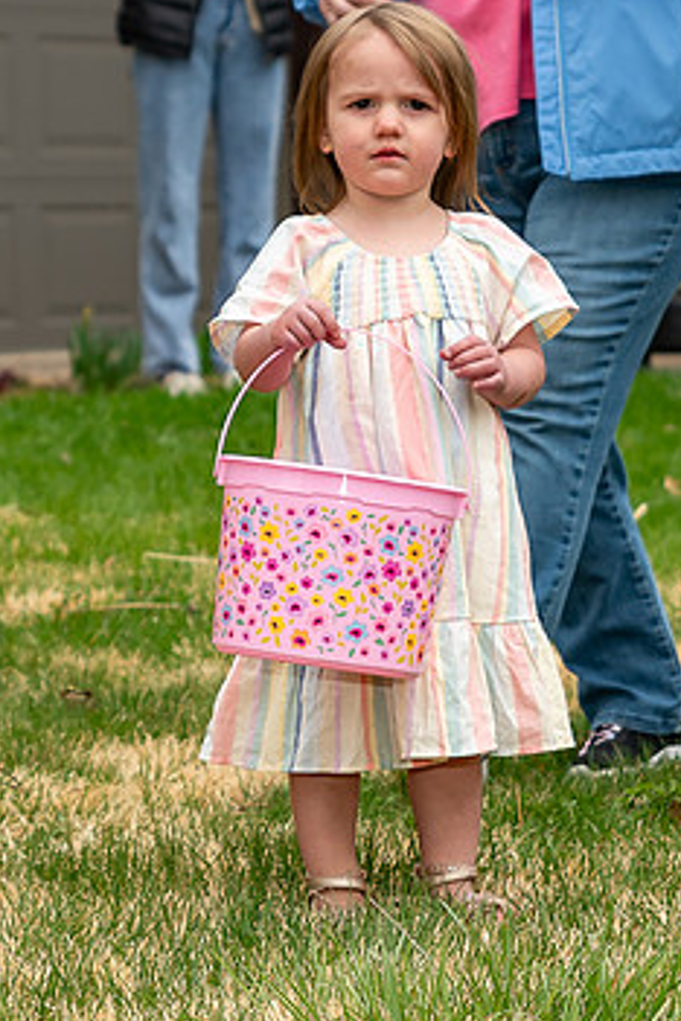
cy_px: 365
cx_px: 412
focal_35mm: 198
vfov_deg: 10.4
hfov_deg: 6.9
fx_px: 5618
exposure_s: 1/200
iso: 125
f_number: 4
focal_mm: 52
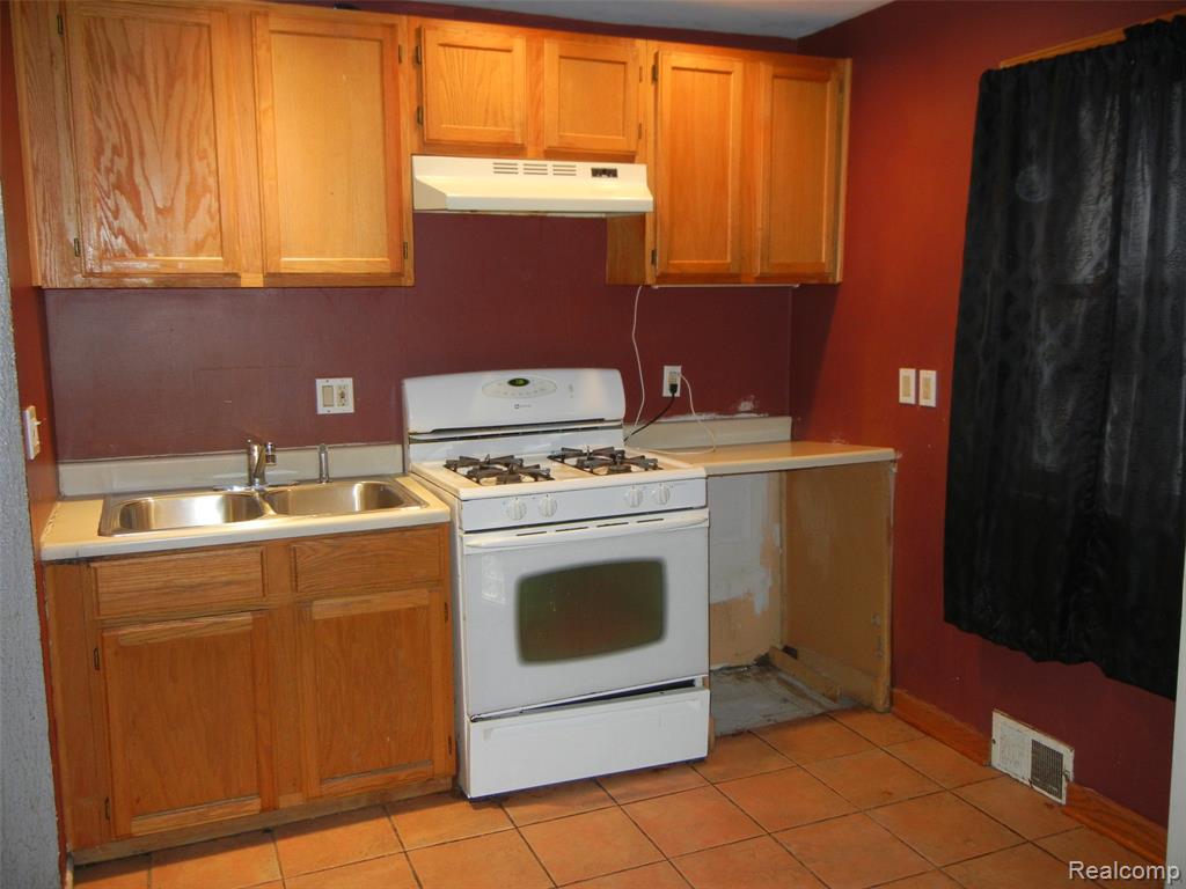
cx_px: 593
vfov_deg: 46.8
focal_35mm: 30
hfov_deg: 60.0
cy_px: 444
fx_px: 1028
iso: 200
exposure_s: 1/30
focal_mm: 5.4
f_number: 3.5
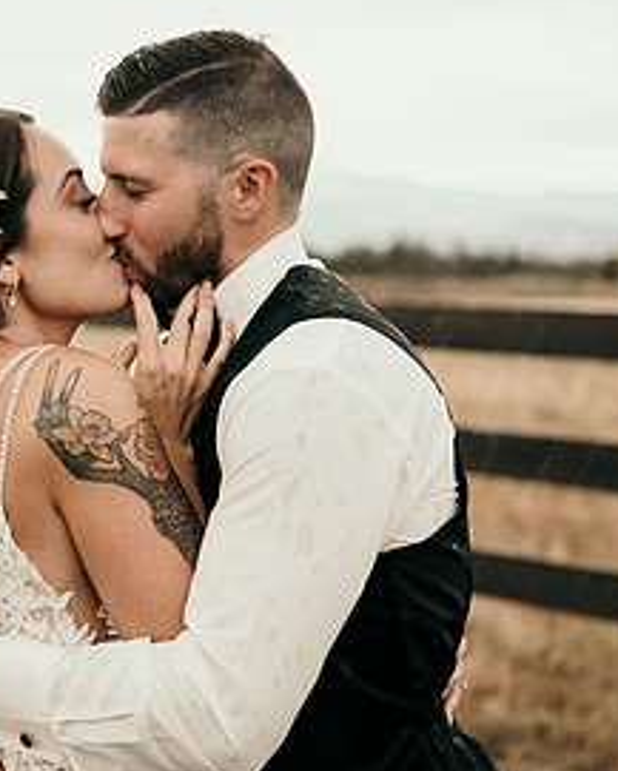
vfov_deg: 24.4
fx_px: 1782
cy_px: 282
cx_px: 219
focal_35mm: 78
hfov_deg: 19.6
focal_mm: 50
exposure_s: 1/100
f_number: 2.8
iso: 1250
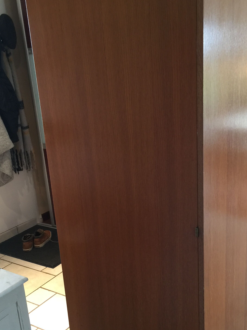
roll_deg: +3.7
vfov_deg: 47.7
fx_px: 371
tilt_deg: -17.2
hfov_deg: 36.8
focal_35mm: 39
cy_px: 192
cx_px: 136
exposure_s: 1/17
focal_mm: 4.15
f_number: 2.2
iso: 80
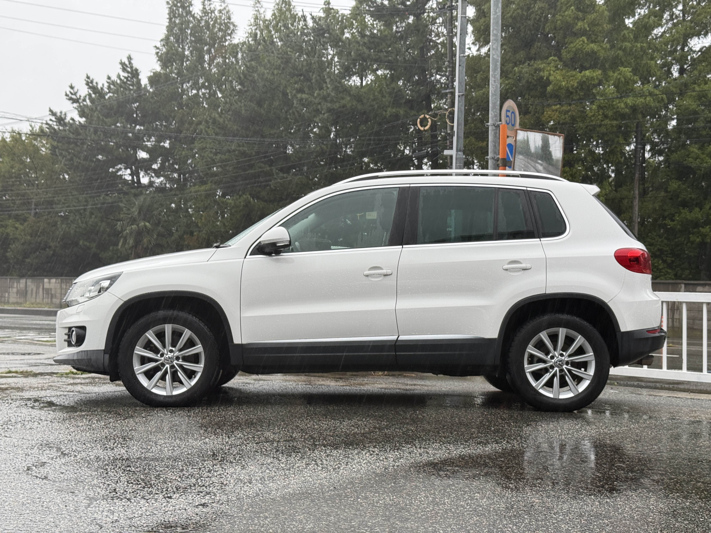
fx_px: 986
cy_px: 266
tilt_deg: +2.0
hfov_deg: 39.7
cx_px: 356
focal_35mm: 48
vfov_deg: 30.3
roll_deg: -1.3
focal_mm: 6.76
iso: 50
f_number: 1.78
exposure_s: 1/123
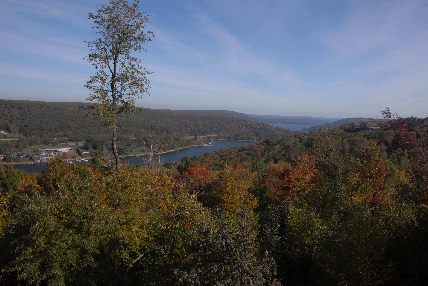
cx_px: 214
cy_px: 143
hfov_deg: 67.3
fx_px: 321
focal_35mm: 27
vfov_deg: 48.0
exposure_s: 1/250
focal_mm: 18
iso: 400
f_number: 9
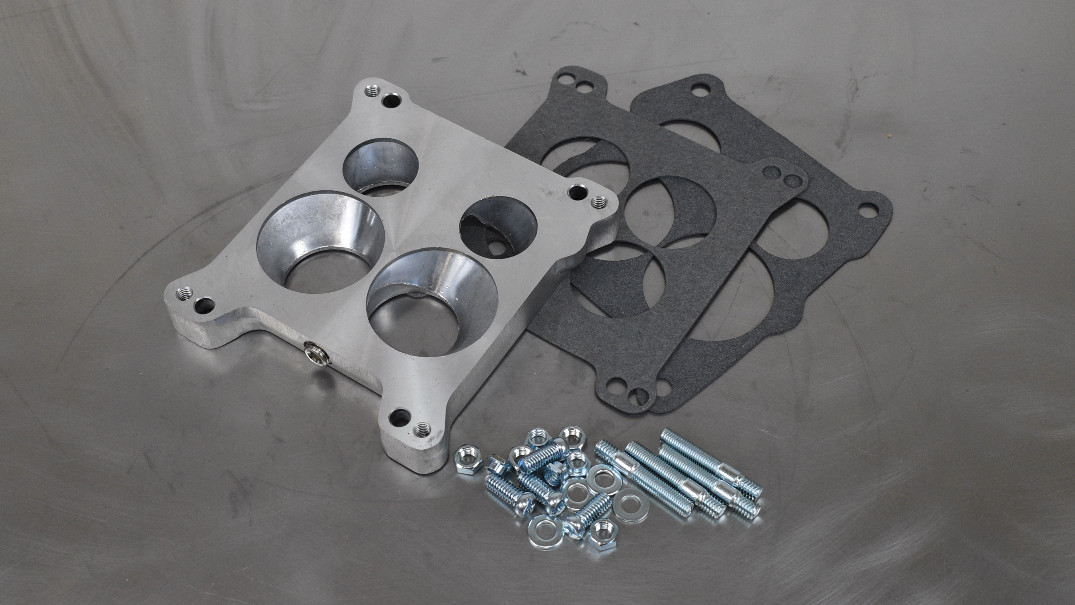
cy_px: 295
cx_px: 541
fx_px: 1539
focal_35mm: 54
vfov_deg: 22.2
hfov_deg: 38.5
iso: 1250
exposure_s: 1/200
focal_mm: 34
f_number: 7.1
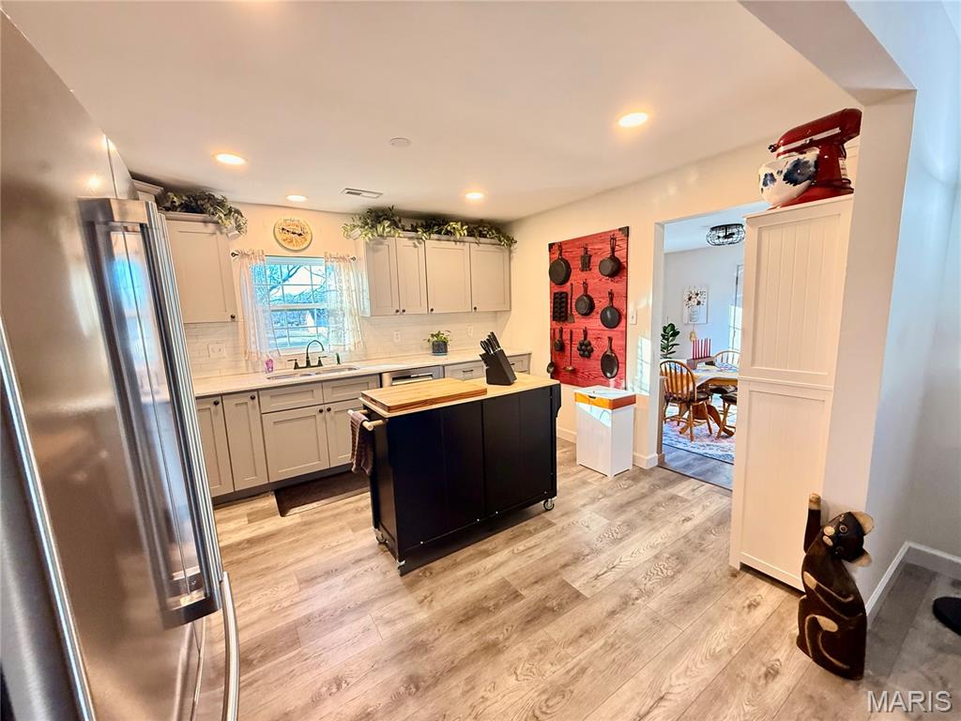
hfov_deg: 102.1
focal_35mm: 14
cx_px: 480
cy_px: 360
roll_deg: +2.1
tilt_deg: -7.6
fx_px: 389
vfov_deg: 85.7
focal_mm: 2.22
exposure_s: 1/60
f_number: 2.2
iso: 400
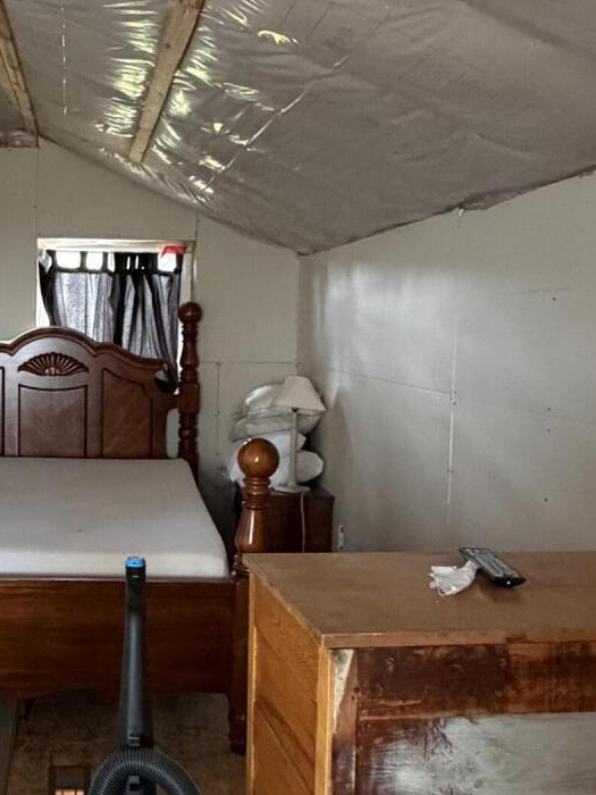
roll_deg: -0.6
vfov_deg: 46.8
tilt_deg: -4.0
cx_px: 93
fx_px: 918
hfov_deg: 34.5
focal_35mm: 40
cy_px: 390
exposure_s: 1/60
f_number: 2.2
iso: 800
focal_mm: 2.22
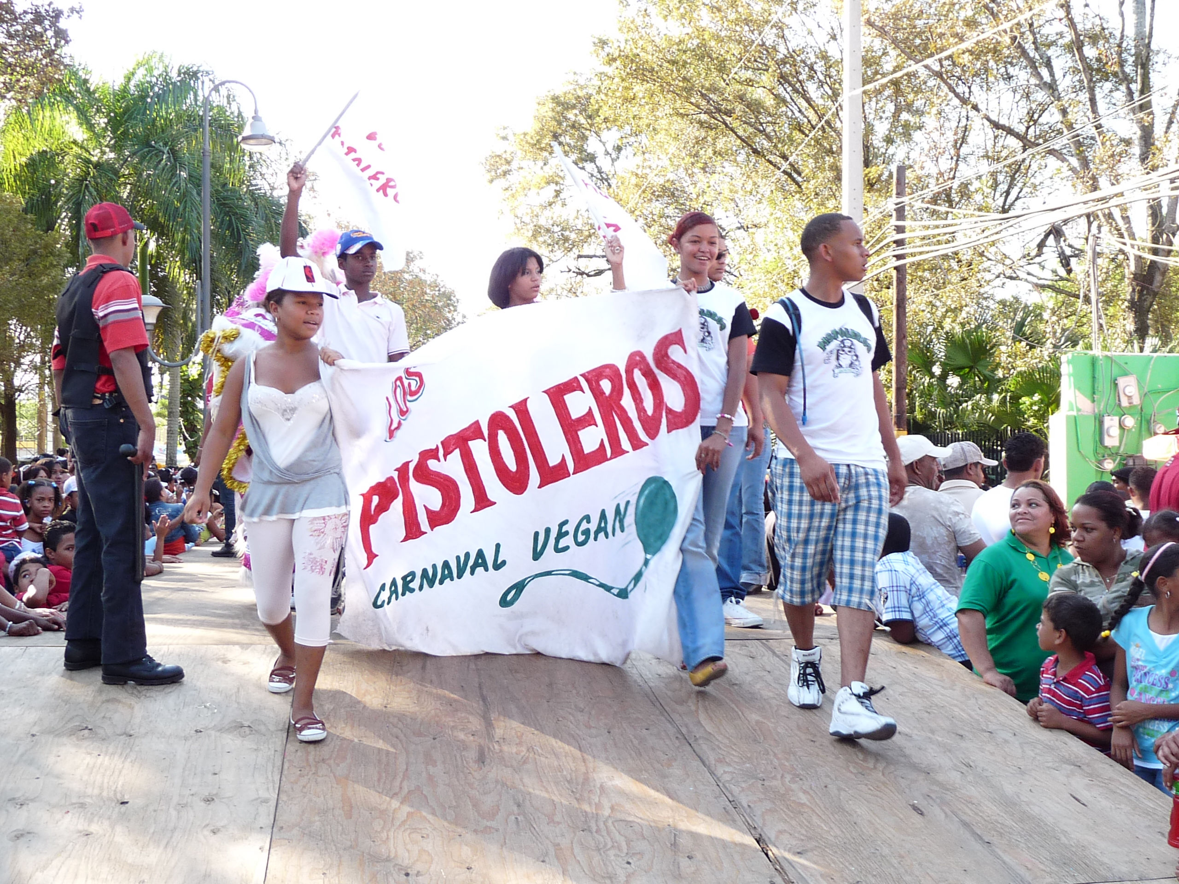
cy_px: 442
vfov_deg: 33.6
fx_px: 1465
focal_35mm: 43
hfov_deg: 43.9
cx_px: 590
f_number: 3
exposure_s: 1/125
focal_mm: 5.4
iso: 100
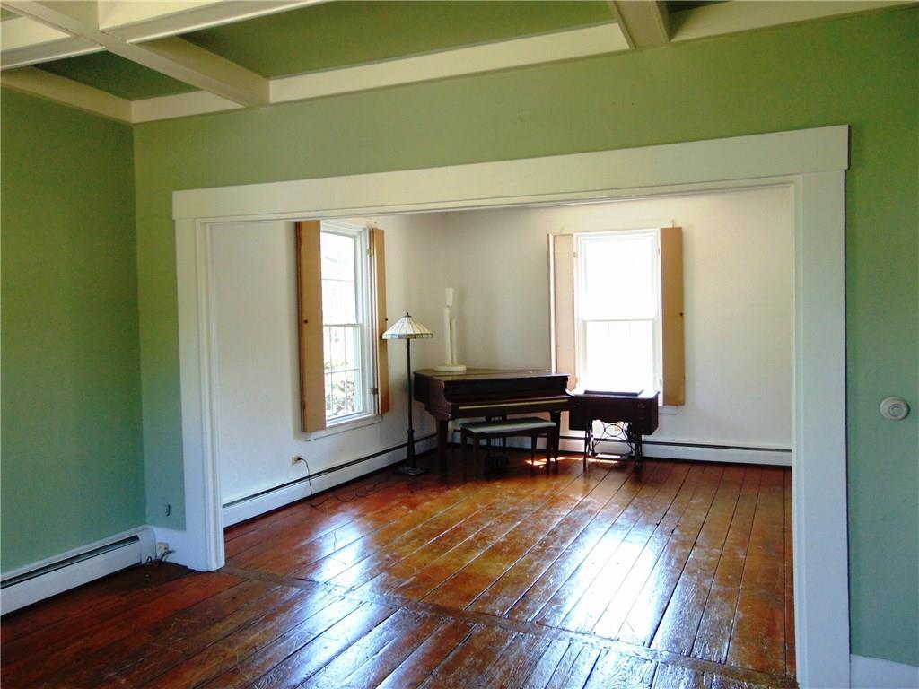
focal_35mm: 25
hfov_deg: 69.4
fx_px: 664
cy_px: 344
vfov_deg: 54.9
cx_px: 460
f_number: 3
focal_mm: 4.5
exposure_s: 1/30
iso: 160
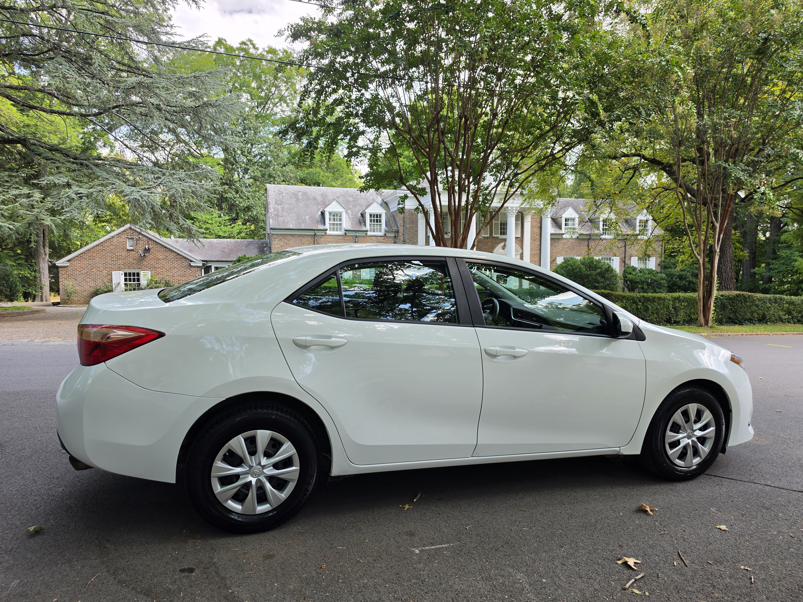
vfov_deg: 58.9
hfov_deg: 73.9
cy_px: 301
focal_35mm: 23
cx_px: 402
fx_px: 534
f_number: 1.4
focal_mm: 6.5
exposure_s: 1/185
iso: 10
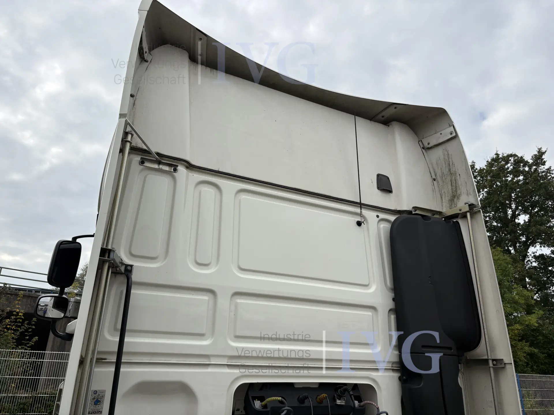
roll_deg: -2.7
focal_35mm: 26
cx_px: 277
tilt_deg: +23.1
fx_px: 416
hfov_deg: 67.3
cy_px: 208
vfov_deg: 53.1
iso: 50
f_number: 1.6
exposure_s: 1/2639
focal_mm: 5.96
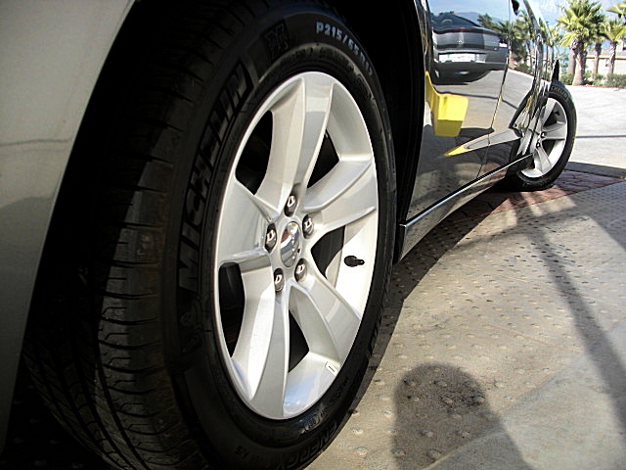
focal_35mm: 36
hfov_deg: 51.4
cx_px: 313
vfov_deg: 39.7
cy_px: 235
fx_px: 651
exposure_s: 1/250
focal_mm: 6.3
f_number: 2.8
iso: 50
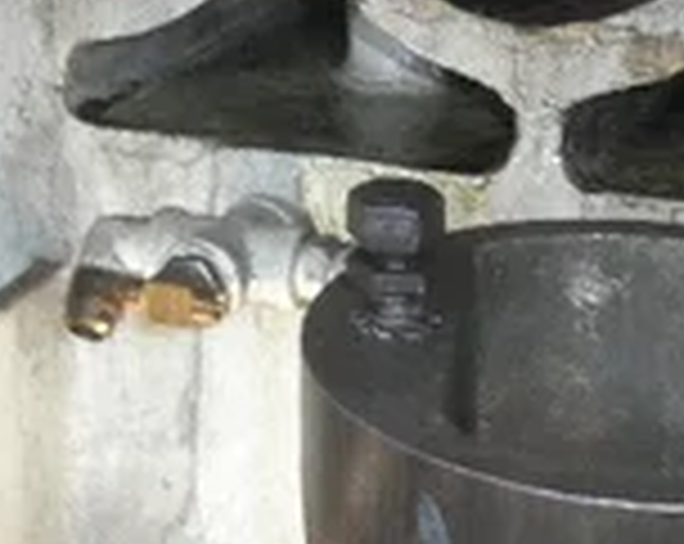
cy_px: -58
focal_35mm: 90
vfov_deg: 16.5
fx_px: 1818
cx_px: 238
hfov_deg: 21.2
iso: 200
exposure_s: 1/60
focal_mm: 6.1
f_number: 3.2
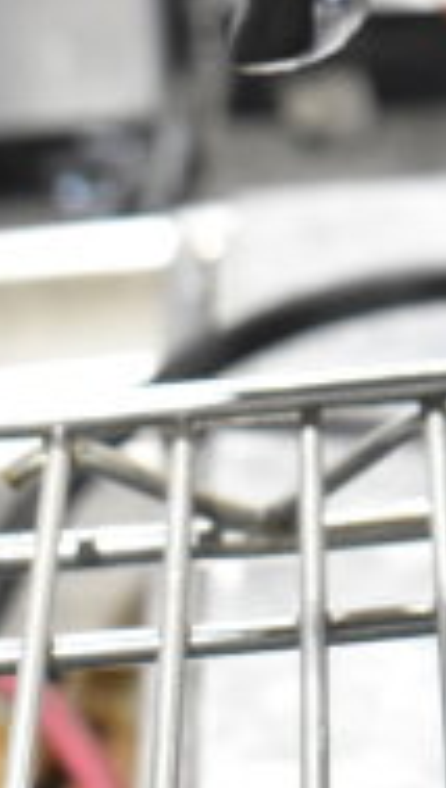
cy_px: 40
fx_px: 3389
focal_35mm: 162
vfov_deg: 13.1
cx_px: 1021
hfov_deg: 7.1
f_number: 4.5
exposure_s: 1/50
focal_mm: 32
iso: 2800
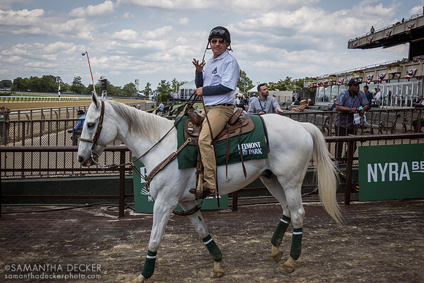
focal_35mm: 43
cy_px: 142
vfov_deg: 31.2
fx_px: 507
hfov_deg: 45.4
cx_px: 212
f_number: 4
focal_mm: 15.9
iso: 100
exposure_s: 1/1000
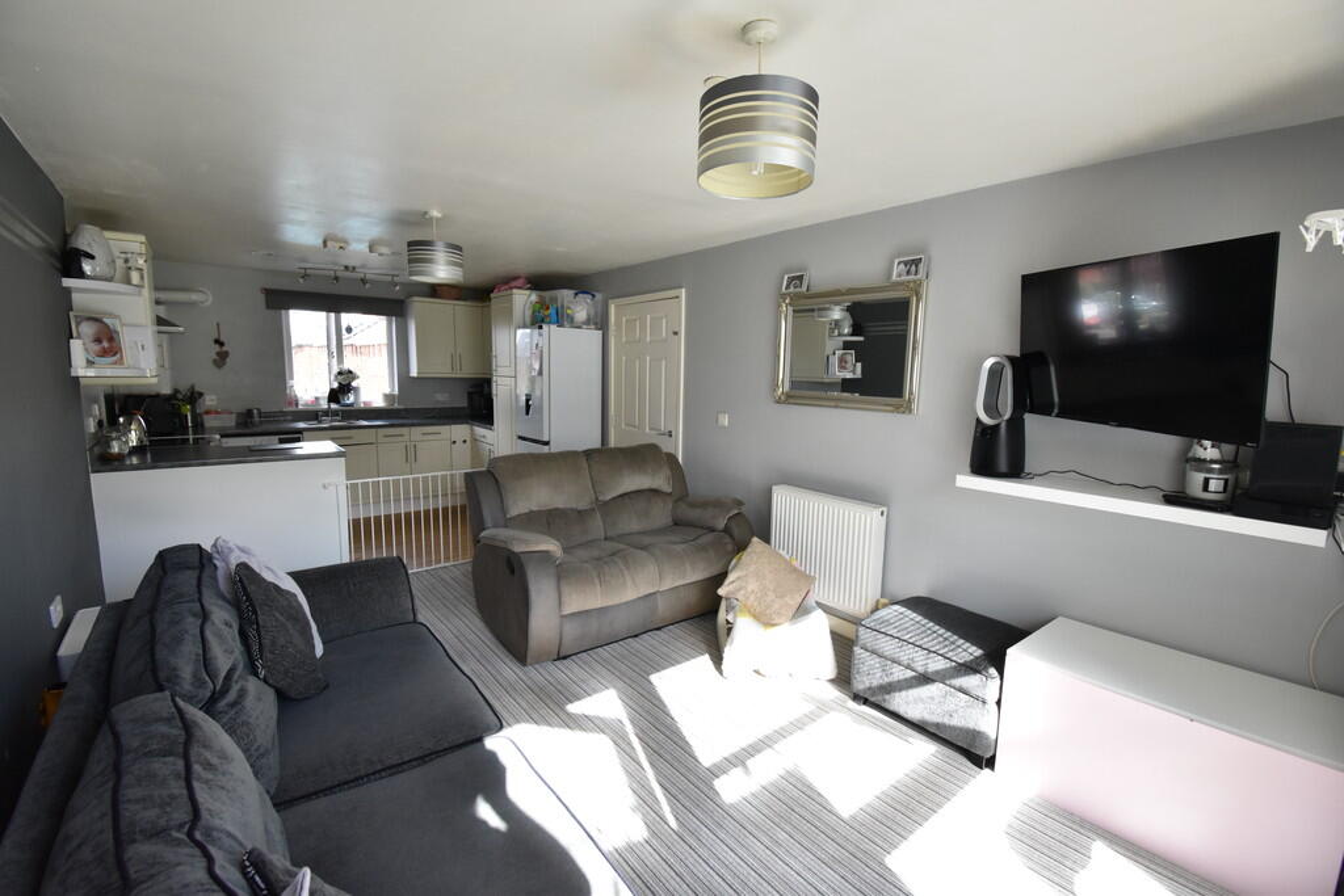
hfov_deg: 100.4
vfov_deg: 77.3
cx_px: 672
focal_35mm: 15
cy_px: 448
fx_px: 560
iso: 800
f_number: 5.6
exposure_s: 1/125
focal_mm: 10
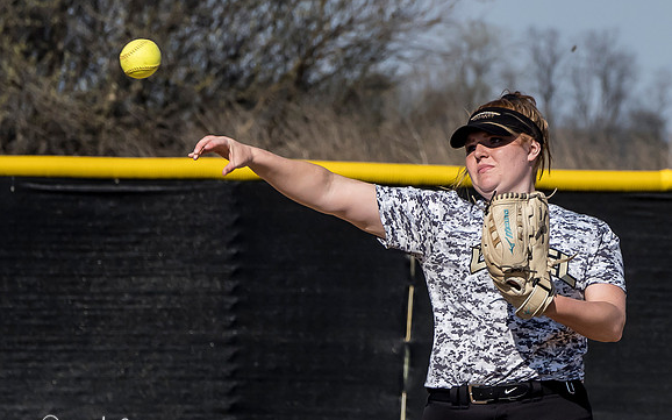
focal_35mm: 646
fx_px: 11829
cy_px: 345
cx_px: 419
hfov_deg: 3.3
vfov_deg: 2.0
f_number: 6.3
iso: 400
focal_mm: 138
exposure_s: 1/2000
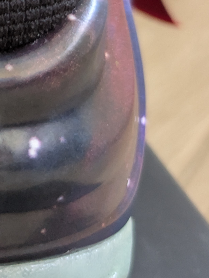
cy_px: -161
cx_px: -298
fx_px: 956
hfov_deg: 10.6
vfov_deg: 15.1
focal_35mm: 119
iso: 425
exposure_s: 1/29
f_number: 1.68
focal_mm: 6.9
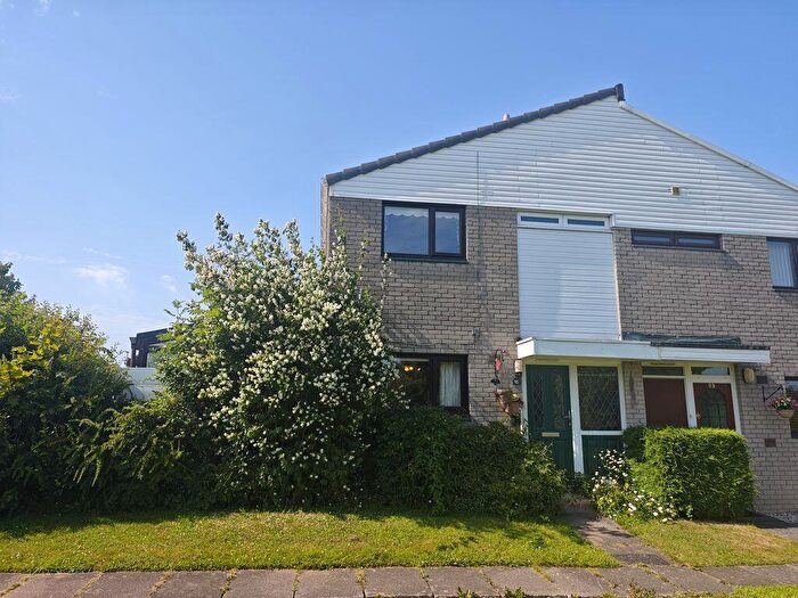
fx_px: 530
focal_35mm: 23
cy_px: 299
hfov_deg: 73.9
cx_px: 399
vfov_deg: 58.9
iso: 50
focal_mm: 8.72
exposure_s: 1/1073
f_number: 2
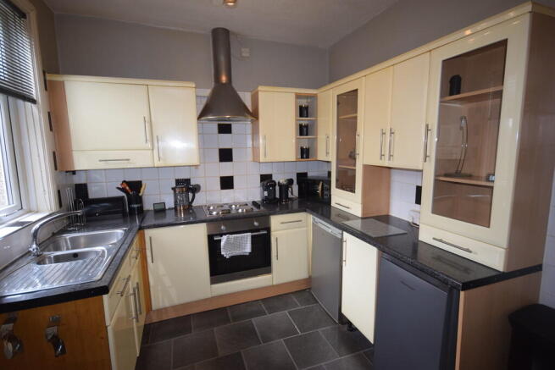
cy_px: 185
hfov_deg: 92.4
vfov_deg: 69.7
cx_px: 278
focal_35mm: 17
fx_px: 266
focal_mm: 11.5
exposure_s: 1/80
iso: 800
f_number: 4.5
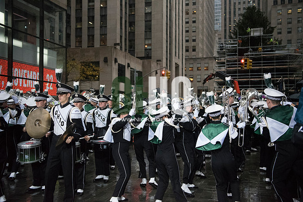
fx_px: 337
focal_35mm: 40
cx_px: 152
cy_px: 101
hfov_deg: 48.4
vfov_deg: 33.4
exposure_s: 1/4000
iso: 10000
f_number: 2.8
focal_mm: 40
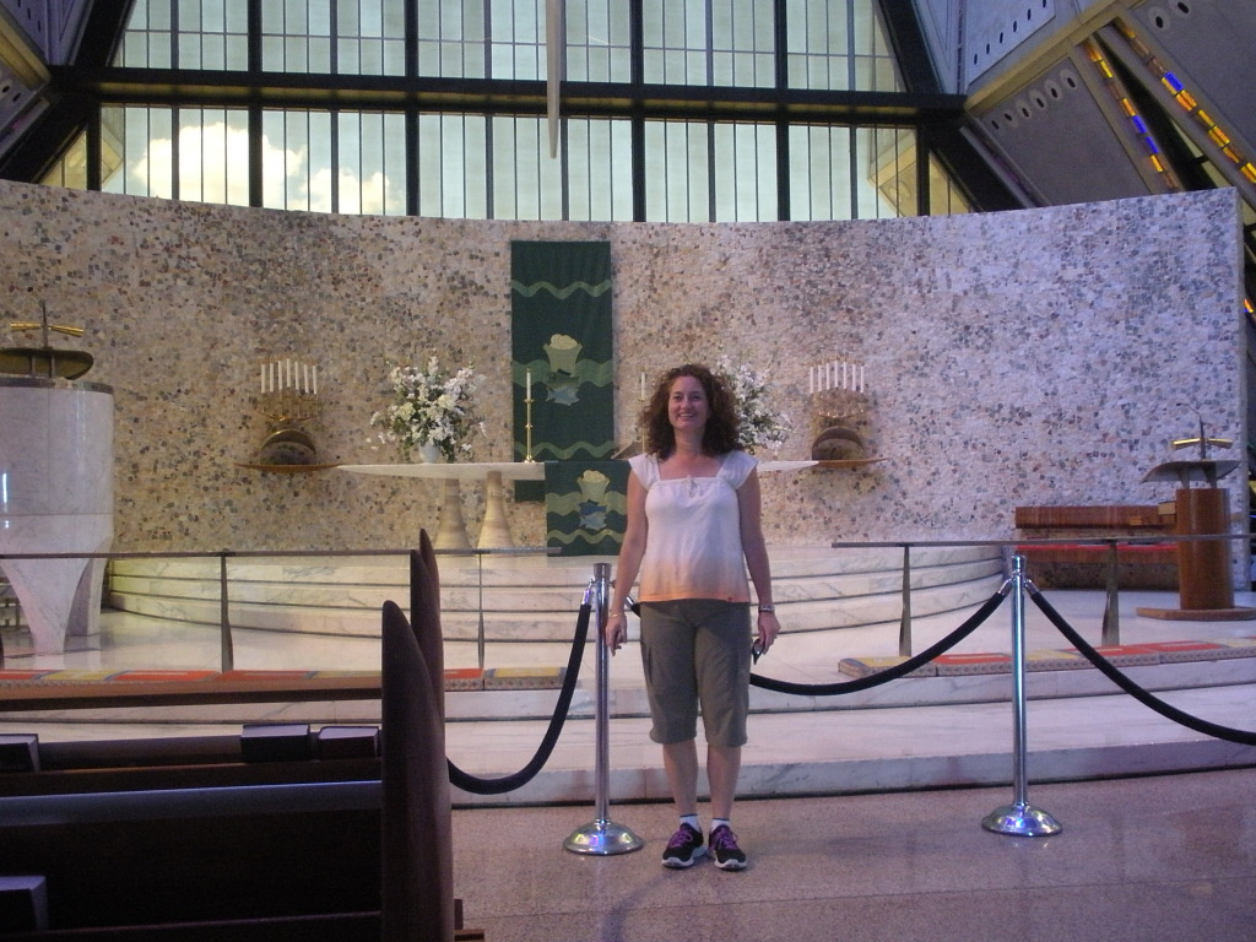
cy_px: 471
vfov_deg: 39.7
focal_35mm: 36
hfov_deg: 51.4
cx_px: 628
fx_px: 1306
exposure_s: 1/13.8
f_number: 3.5
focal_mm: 6.3
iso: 400
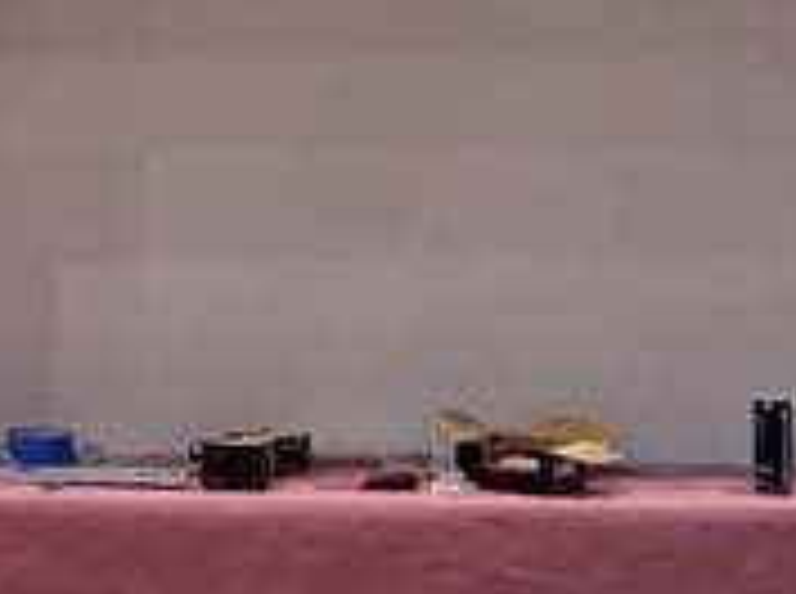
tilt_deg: +5.0
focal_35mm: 116
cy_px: -250
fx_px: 2662
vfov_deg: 12.2
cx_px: 315
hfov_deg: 17.0
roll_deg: -0.7
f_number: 1.78
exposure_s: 1/60
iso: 800
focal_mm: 6.76
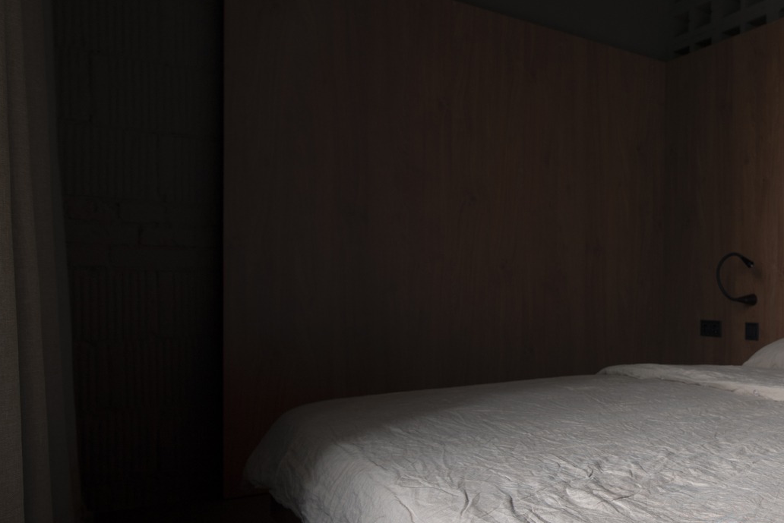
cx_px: 688
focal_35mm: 31
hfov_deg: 53.6
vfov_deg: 42.3
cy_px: 295
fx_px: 675
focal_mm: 16
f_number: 4
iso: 100
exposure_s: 1/2.5
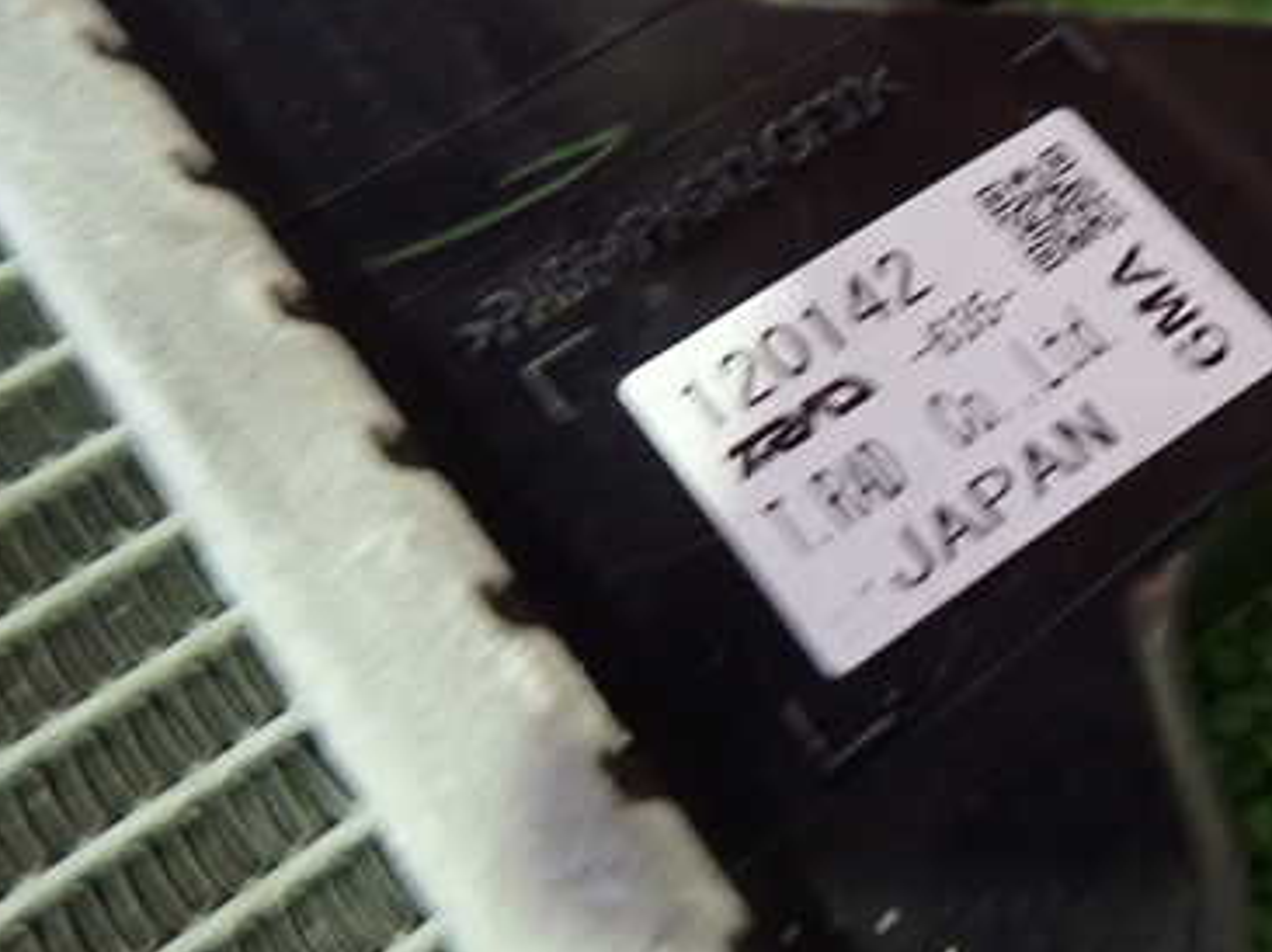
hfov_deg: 44.0
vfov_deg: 35.0
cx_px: 987
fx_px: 1506
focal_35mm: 41
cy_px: 410
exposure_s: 1/30
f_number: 2
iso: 640
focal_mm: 4.5
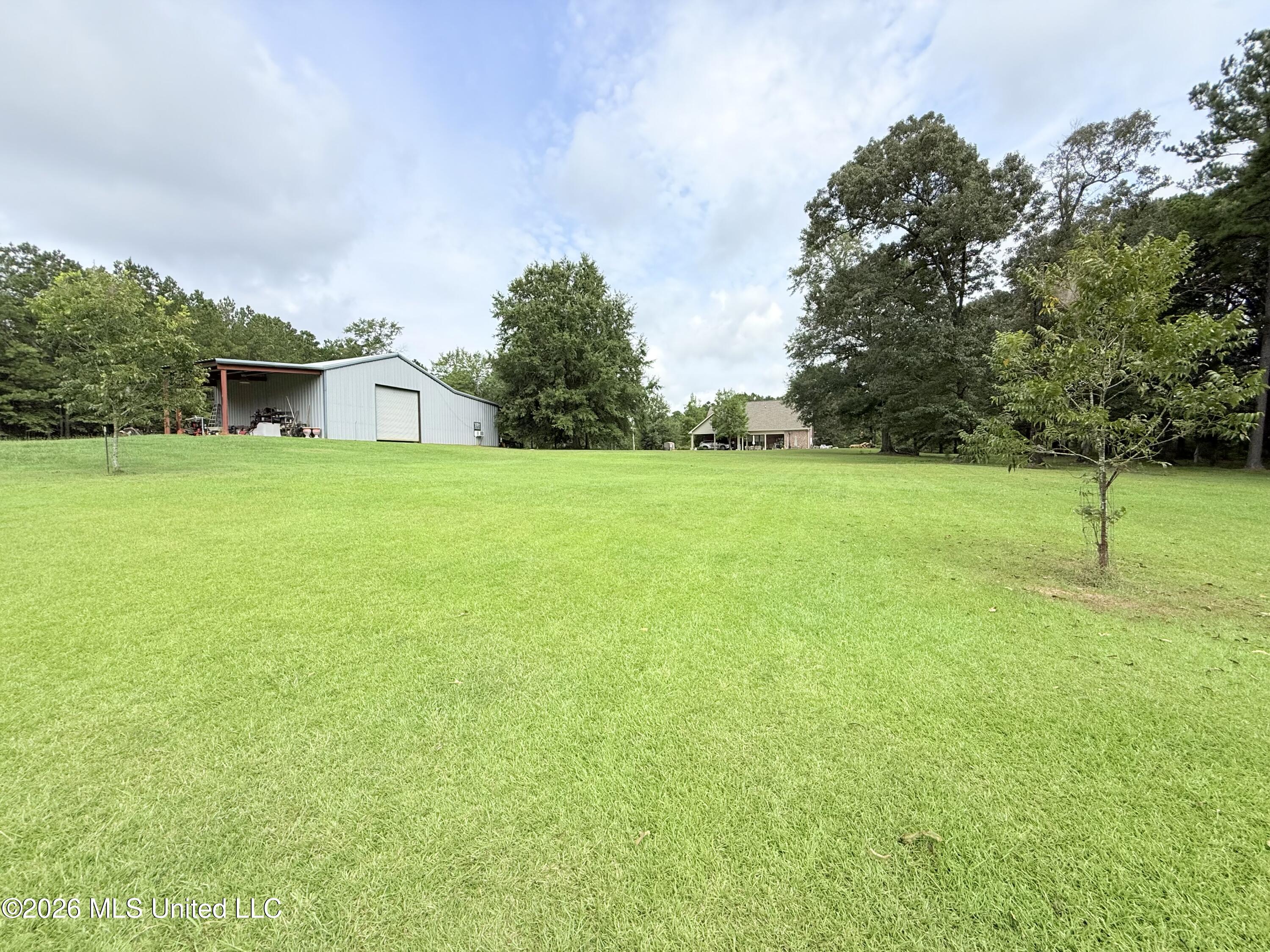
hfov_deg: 102.1
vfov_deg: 85.7
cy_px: 476
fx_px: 514
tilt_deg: -0.2
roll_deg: +1.1
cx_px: 635
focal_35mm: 14
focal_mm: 2.22
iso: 50
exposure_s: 1/1745
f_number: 2.2
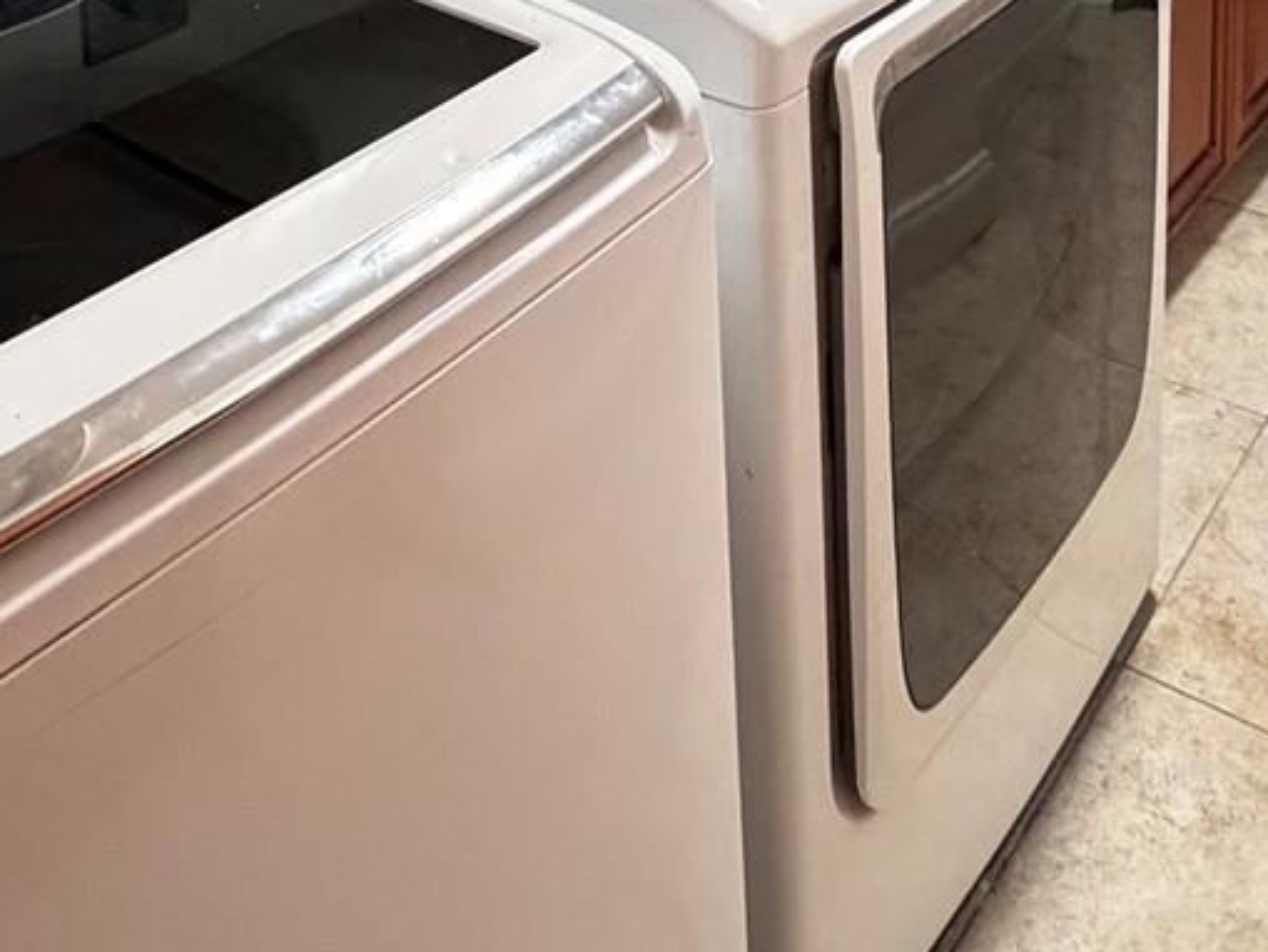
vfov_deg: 26.8
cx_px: 817
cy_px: -336
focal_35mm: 44
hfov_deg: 42.5
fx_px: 1612
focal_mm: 2.22
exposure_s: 1/60
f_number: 2.2
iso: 640
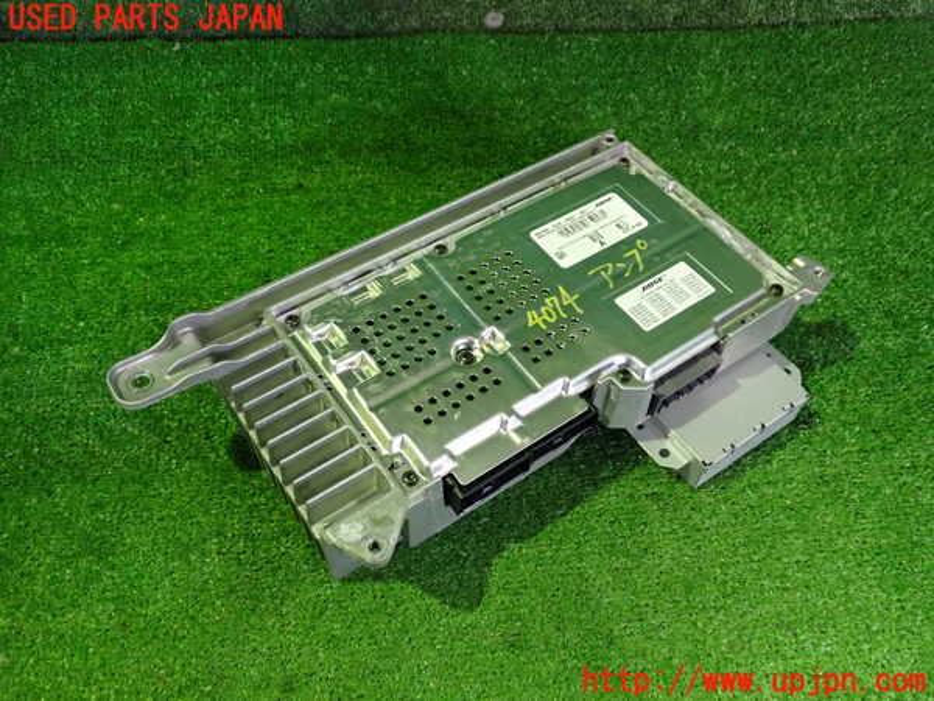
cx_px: 467
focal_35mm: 30
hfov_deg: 60.0
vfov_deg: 46.8
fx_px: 809
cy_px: 350
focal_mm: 5.4
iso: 800
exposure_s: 1/30
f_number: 2.3
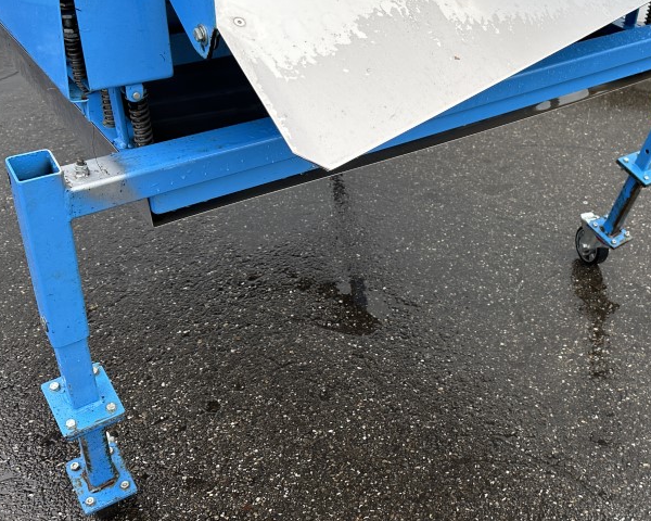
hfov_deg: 44.6
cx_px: 472
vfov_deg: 37.2
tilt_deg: -31.3
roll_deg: -4.2
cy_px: 215
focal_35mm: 40
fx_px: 771
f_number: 1.78
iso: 80
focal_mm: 6.86
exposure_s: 1/836
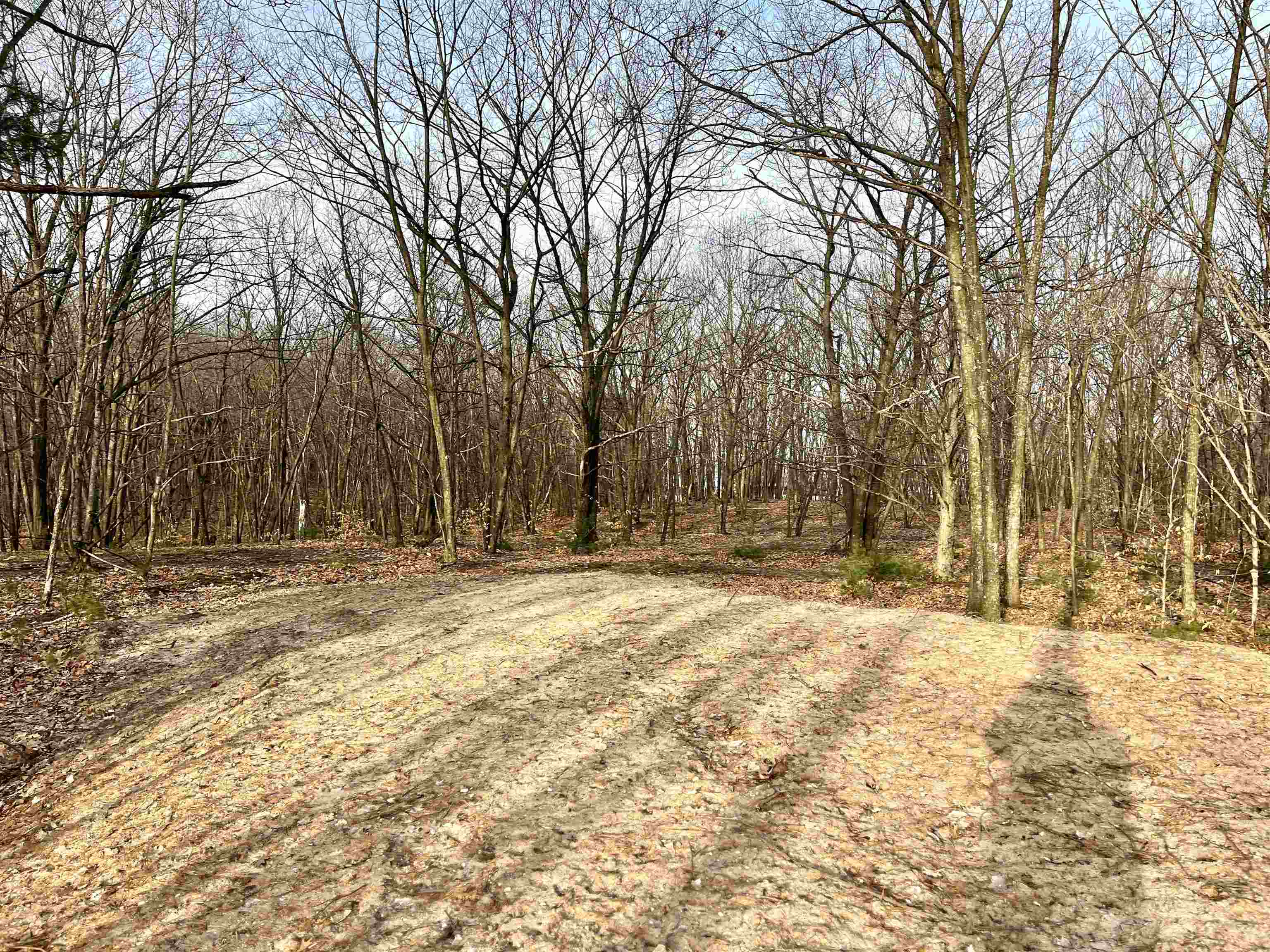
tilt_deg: -0.3
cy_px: 476
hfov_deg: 67.3
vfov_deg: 53.1
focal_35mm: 26
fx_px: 954
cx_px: 635
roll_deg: -3.7
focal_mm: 5.1
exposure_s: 1/586
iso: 50
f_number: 1.6
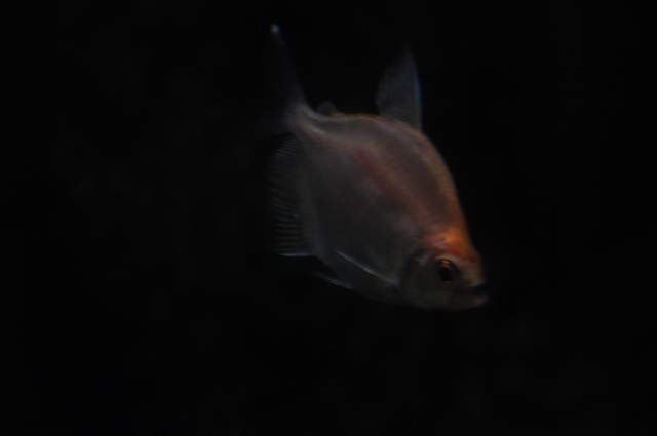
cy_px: 218
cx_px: 328
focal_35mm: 158
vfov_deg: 8.7
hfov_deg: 13.1
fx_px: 2871
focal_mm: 105
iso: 640
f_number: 10
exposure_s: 1/25
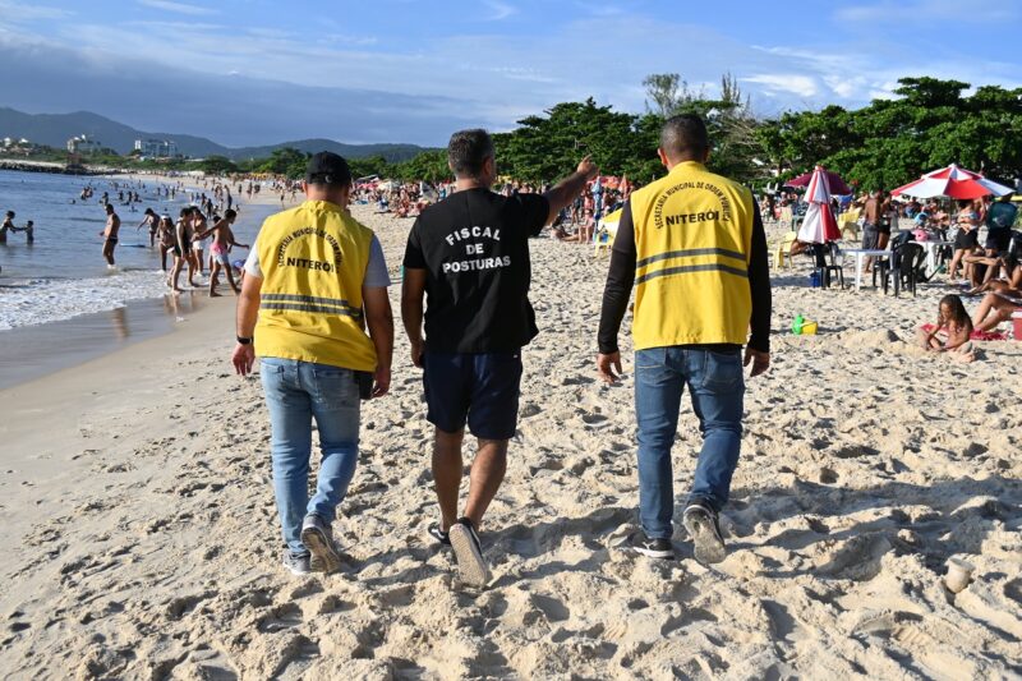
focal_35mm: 33
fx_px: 937
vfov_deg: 40.0
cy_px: 340
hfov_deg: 57.2
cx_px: 511
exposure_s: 1/800
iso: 100
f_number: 5
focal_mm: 22
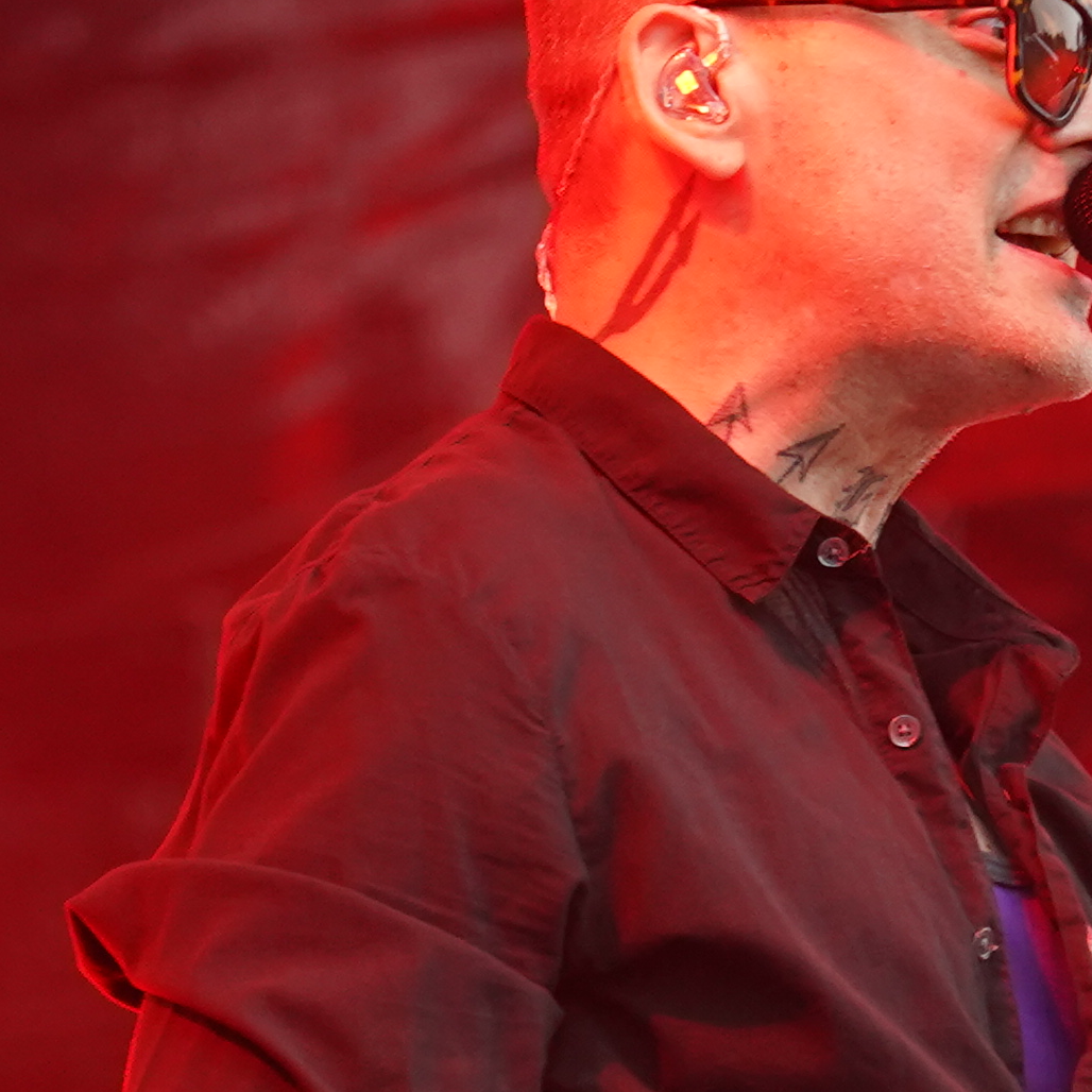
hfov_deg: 3.4
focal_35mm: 521
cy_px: 1594
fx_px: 18595
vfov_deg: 3.4
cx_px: 616
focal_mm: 105
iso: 1250
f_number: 4
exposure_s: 1/160
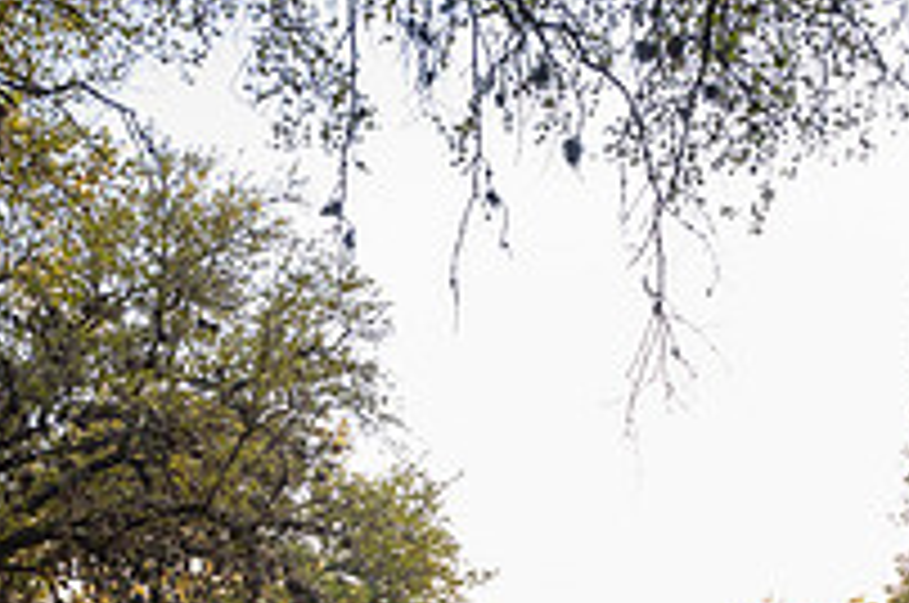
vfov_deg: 19.0
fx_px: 1739
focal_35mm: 69
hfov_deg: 29.0
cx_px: 621
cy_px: 639
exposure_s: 1/800
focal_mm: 24
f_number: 4
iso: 1250
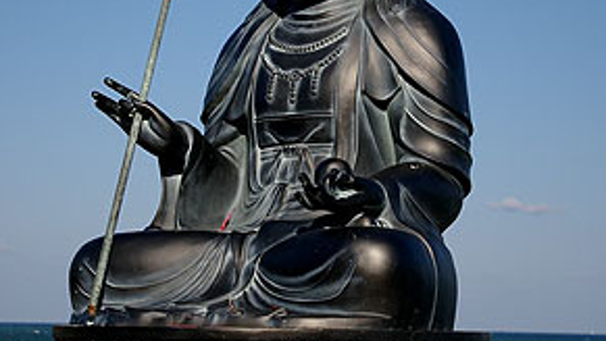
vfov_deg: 12.4
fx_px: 1559
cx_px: 300
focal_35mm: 97
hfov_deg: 22.0
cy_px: 47
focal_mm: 40
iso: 200
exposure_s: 1/1500
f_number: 5.6
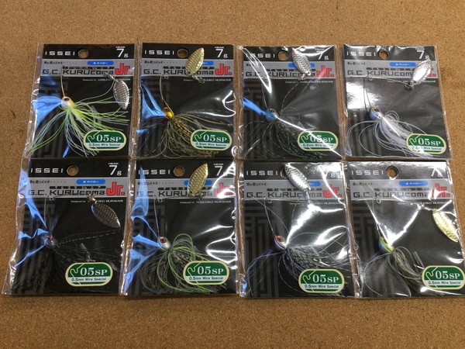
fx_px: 416
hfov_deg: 58.4
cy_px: 174
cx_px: 232
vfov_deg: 45.4
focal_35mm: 31
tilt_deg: -74.7
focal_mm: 3.3
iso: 50
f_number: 2.4
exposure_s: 1/30
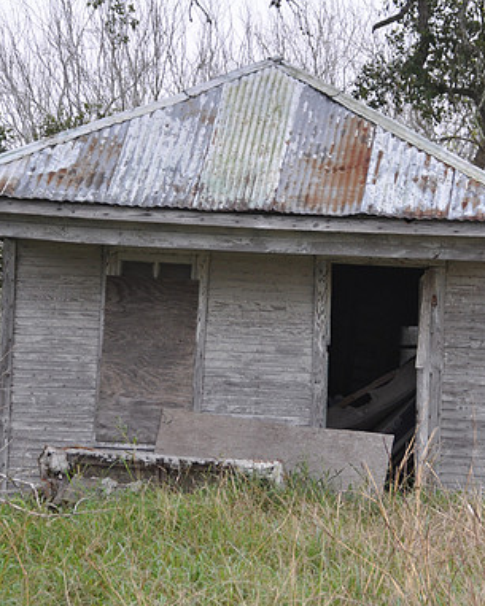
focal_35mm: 167
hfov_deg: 9.3
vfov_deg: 11.6
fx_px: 2995
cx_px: 281
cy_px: 301
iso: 400
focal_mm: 78
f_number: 5.3
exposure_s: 1/60
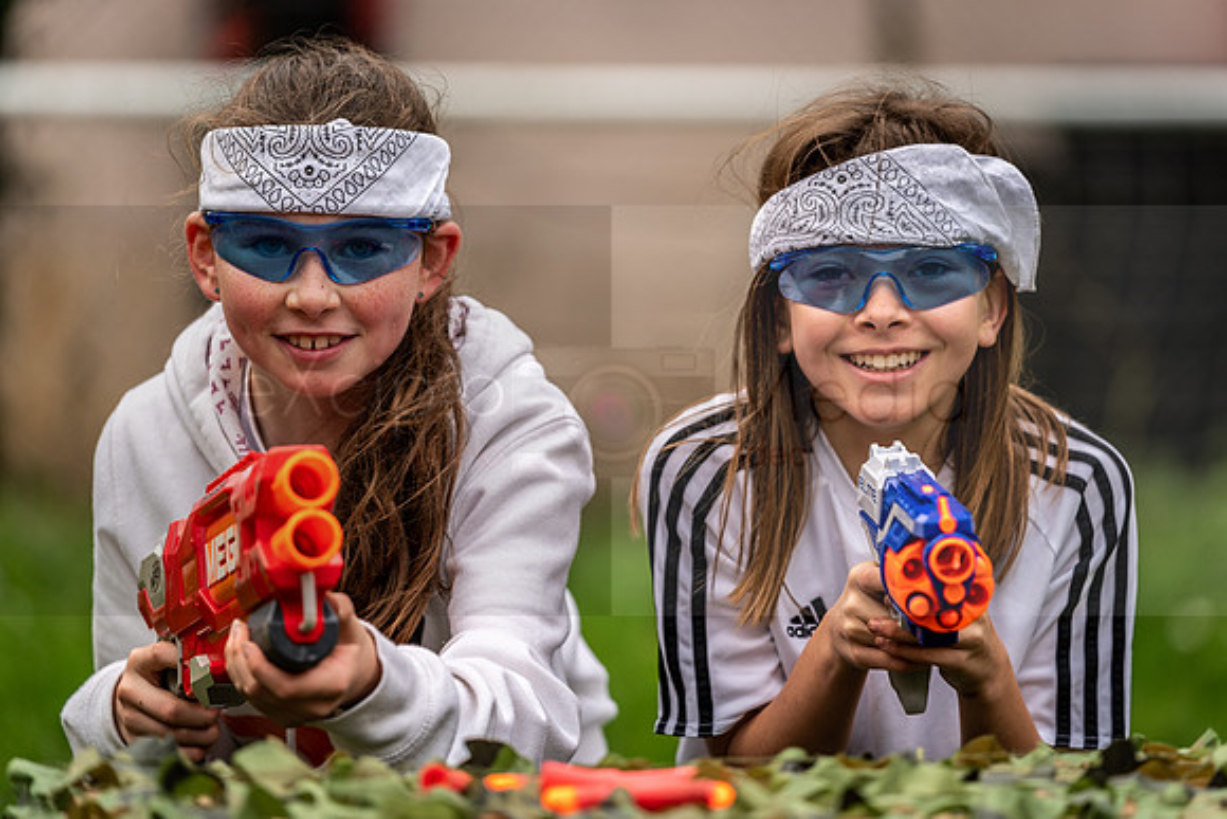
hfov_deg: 11.0
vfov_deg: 7.3
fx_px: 6388
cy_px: 362
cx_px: 684
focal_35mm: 187
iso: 100
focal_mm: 168
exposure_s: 1/320
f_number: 2.8
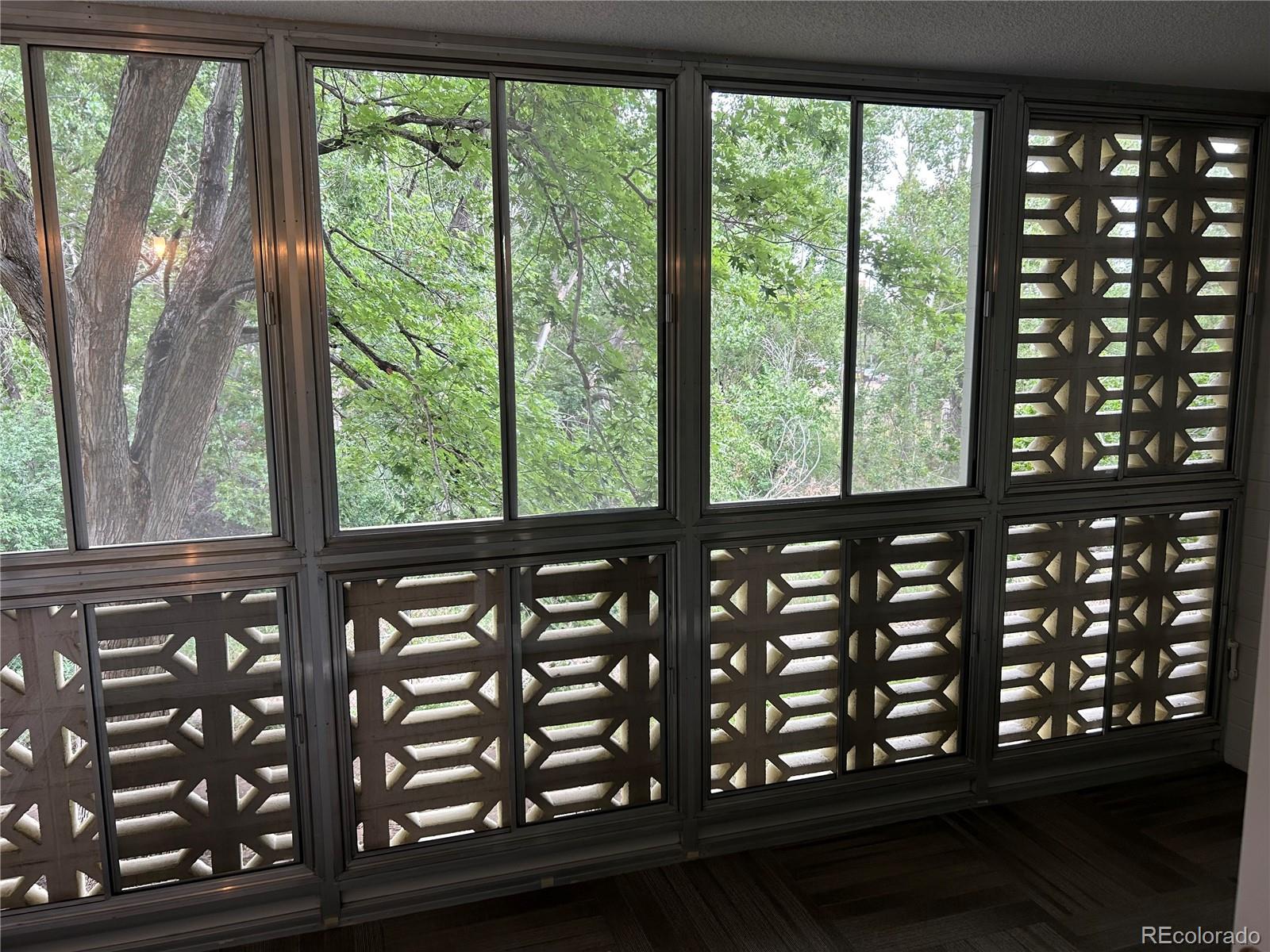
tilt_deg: -9.3
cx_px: 635
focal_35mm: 26
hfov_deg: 67.3
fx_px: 954
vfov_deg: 53.1
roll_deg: +0.3
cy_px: 476
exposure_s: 1/121
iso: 64
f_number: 1.5
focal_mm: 5.7
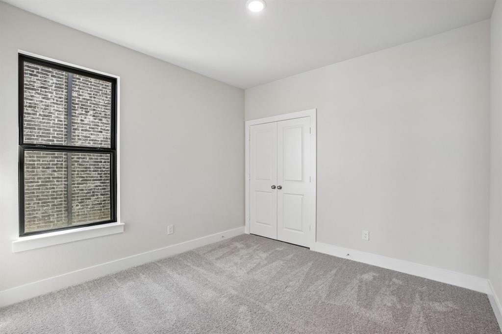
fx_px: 209
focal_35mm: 15
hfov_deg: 100.4
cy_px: 167
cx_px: 251
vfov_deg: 77.3
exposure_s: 1/30
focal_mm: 10
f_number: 8
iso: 400
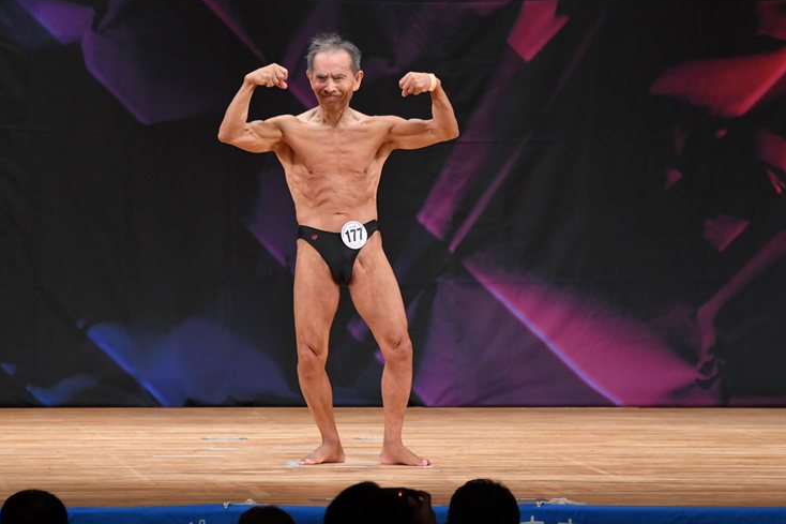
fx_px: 6221
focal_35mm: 285
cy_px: 269
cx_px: 397
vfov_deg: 4.8
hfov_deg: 7.2
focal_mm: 180
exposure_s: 1/400
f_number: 5.6
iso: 3200
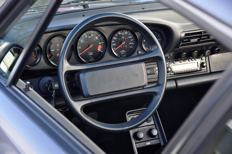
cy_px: 77
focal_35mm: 93
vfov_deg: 14.7
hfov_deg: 21.9
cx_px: 116
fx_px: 599
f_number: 5
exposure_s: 1/40
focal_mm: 62
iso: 500
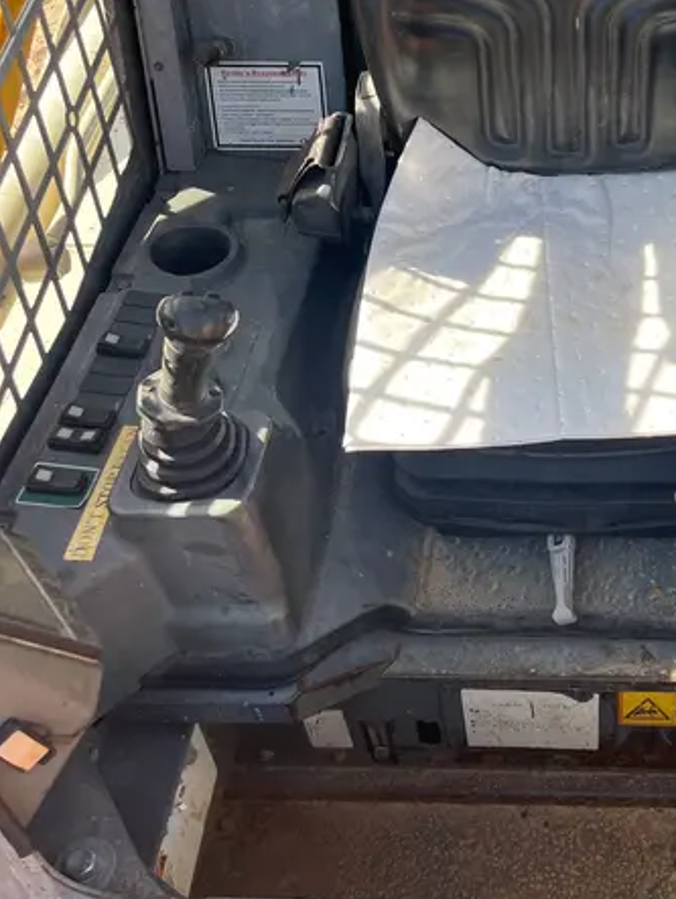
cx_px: 556
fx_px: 1118
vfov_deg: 43.3
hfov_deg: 32.6
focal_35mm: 43
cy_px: 316
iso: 50
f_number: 1.6
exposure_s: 1/473
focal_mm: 5.1
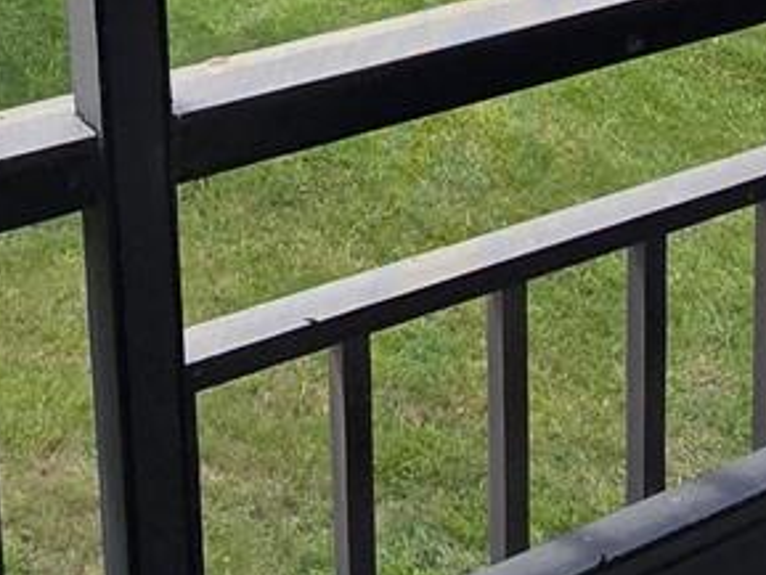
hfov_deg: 27.0
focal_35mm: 72
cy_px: -305
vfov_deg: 18.1
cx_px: 382
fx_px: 1594
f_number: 2.2
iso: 50
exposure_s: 1/895
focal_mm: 2.2
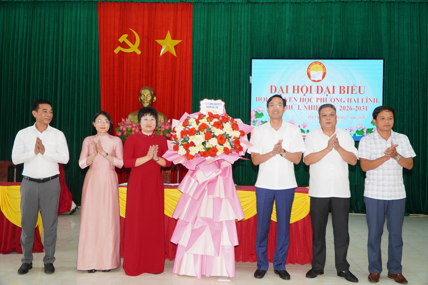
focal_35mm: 32
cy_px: 142
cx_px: 214
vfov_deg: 41.6
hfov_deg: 59.5
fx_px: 374
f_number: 4
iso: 400
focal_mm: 21
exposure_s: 1/60
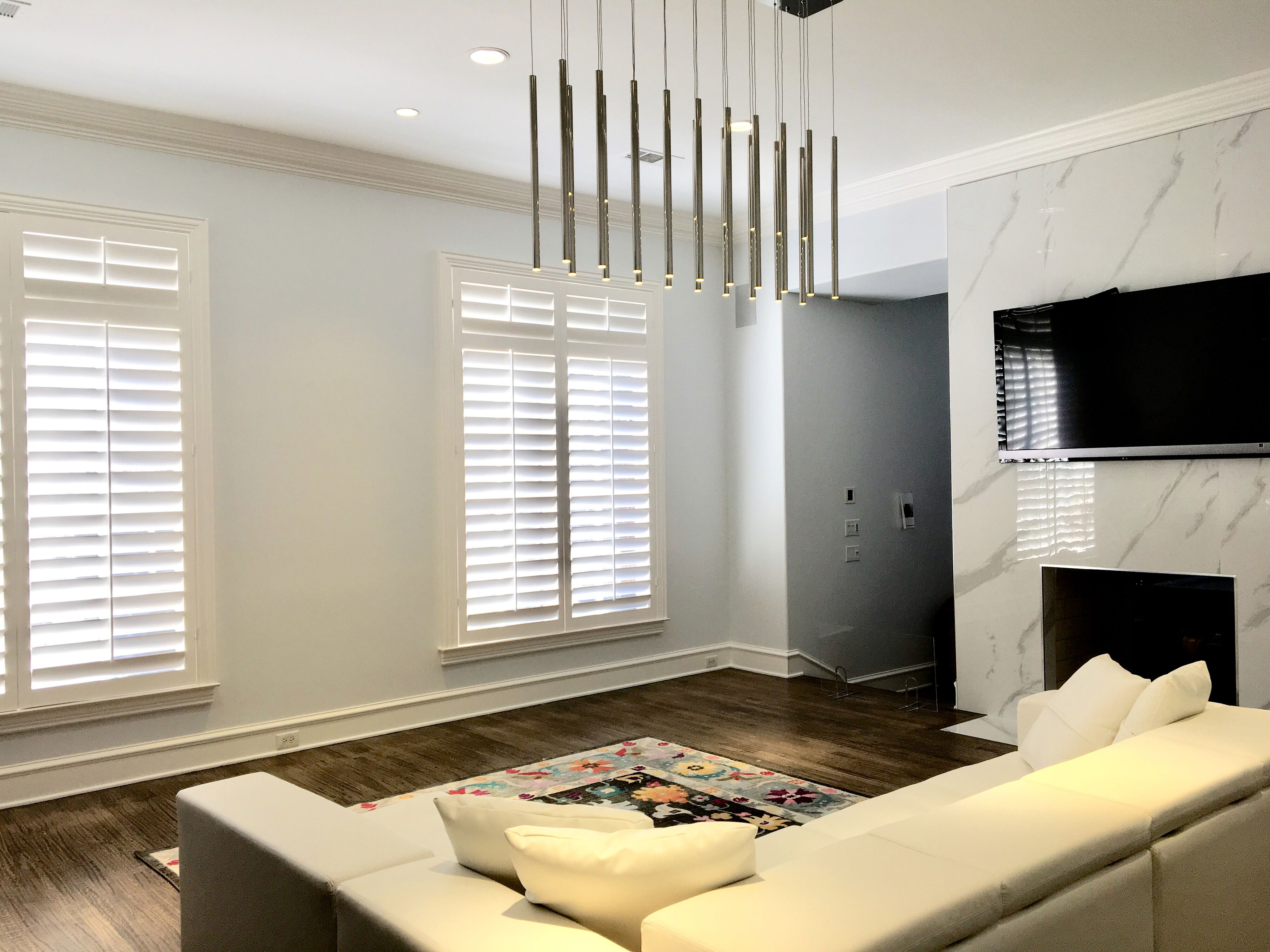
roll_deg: +0.7
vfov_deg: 48.2
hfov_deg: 61.7
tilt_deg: -0.2
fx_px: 1064
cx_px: 635
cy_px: 476
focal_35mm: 29
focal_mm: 4.15
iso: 32
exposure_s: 1/120
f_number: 2.2
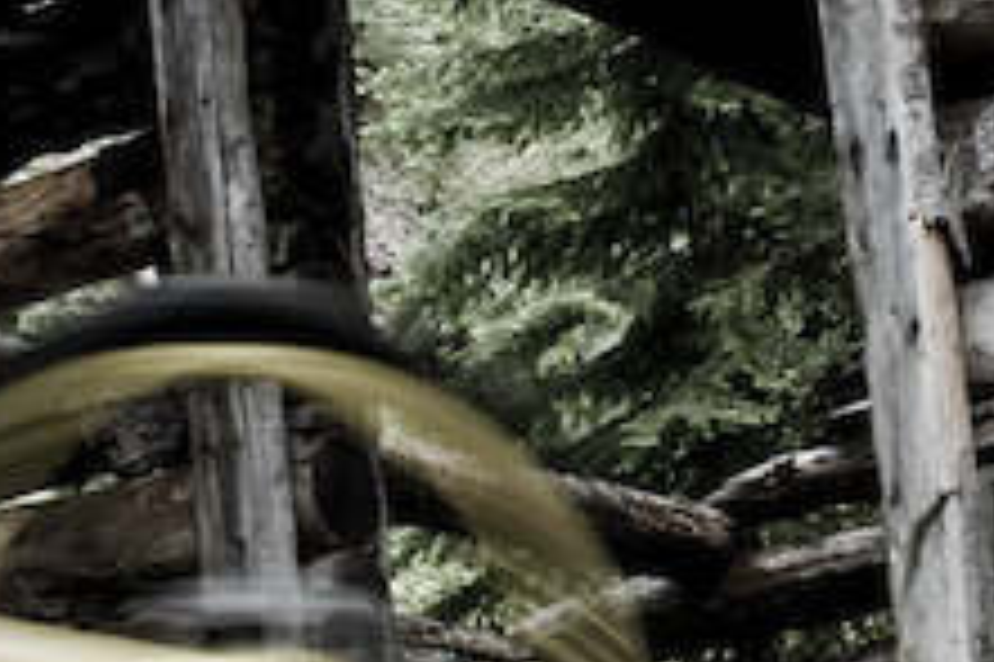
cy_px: 117
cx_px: 693
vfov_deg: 10.9
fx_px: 3449
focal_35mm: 125
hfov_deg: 16.4
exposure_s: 1/25
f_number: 7.1
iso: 200
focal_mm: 18
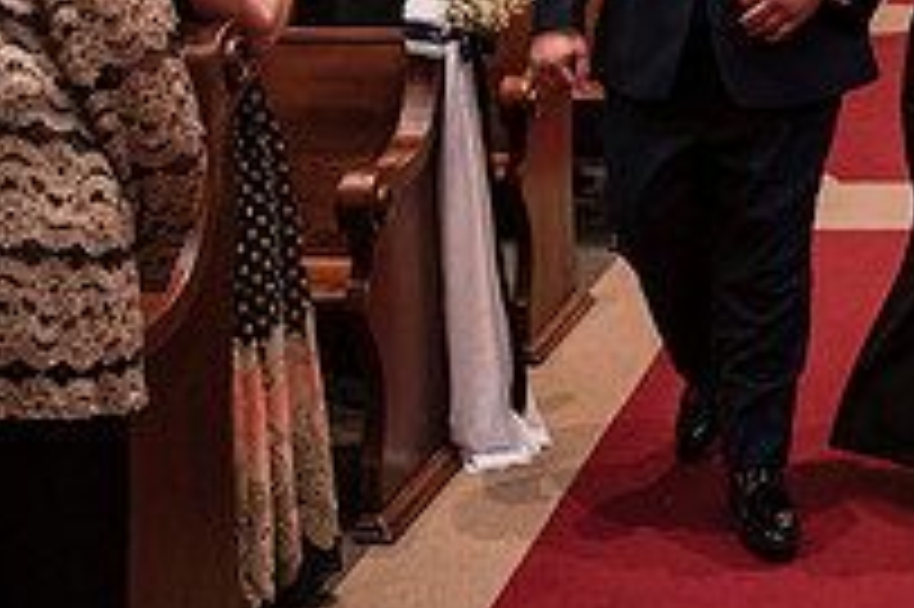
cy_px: -131
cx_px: 1045
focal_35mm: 70
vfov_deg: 18.4
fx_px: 1776
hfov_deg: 26.3
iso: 800
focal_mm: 24
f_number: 2.8
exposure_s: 1/60
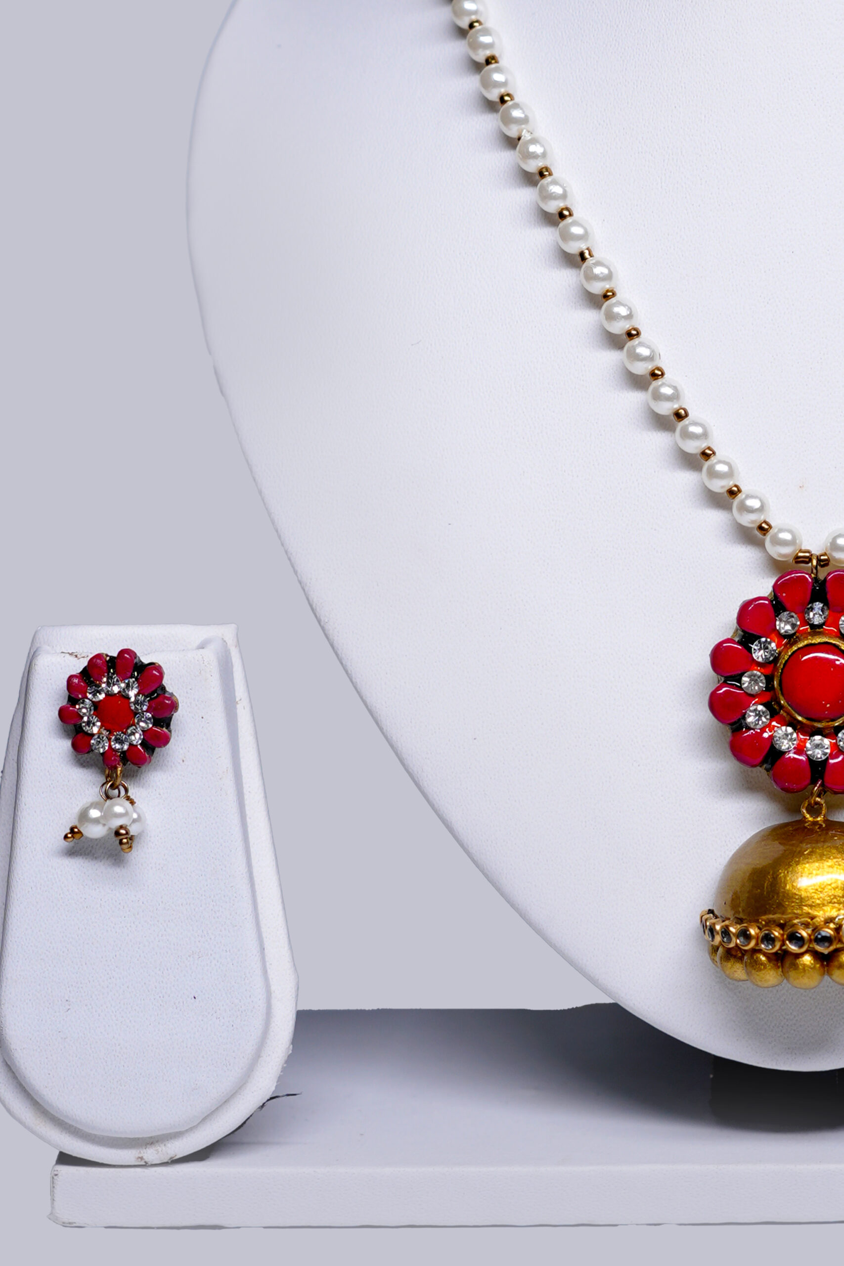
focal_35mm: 52
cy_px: 633
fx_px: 1828
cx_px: 422
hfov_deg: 26.0
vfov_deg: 38.2
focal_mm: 35
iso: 100
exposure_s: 1/200
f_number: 3.2
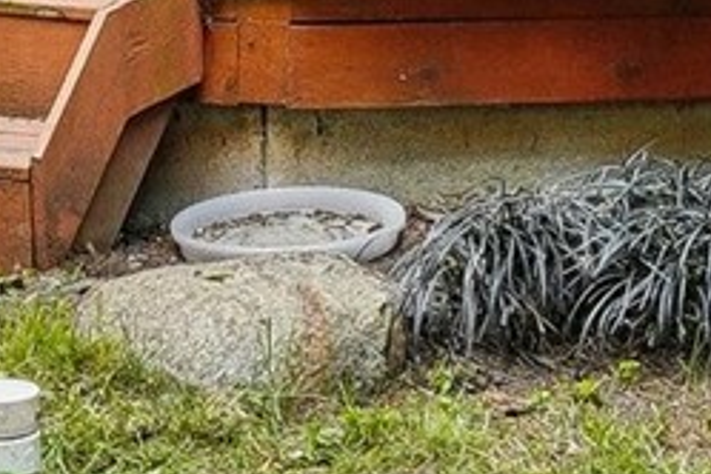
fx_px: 5648
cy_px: -904
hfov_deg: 7.2
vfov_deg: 4.6
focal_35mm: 286
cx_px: 373
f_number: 8
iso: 400
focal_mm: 28
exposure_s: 1/90
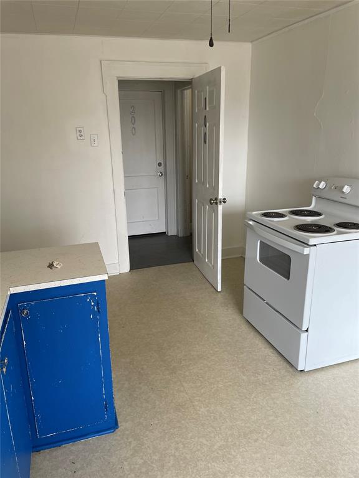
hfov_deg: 53.1
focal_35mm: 26
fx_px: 360
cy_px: 239
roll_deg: +1.7
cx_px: 180
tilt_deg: -15.4
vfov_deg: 67.3
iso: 50
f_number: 1.6
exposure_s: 1/121
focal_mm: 4.2
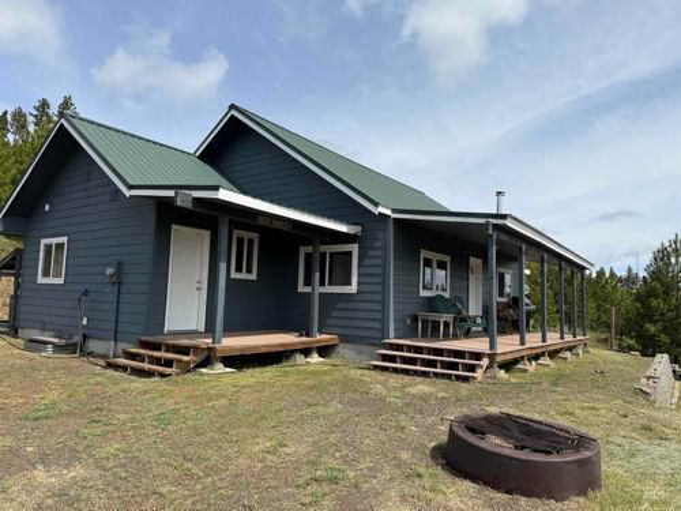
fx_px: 472
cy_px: 256
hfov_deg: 71.6
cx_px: 340
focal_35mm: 24
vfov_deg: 56.8
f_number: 1.78
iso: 80
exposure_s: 1/6173
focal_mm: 6.76
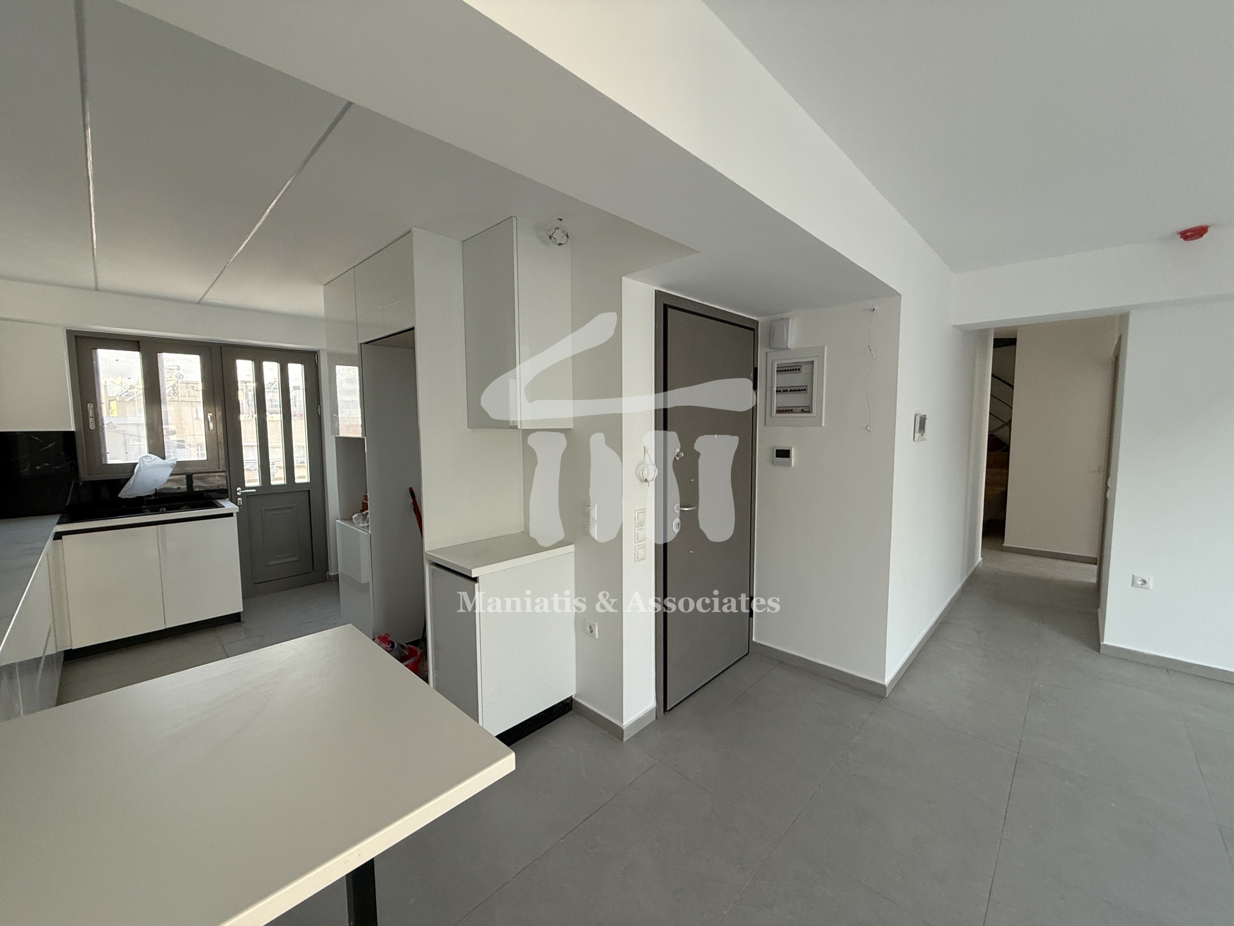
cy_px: 463
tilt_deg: -3.2
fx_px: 499
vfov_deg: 85.7
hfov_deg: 102.1
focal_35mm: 14
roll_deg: +0.2
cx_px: 617
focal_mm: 2.22
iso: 160
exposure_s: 1/99
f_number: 2.2
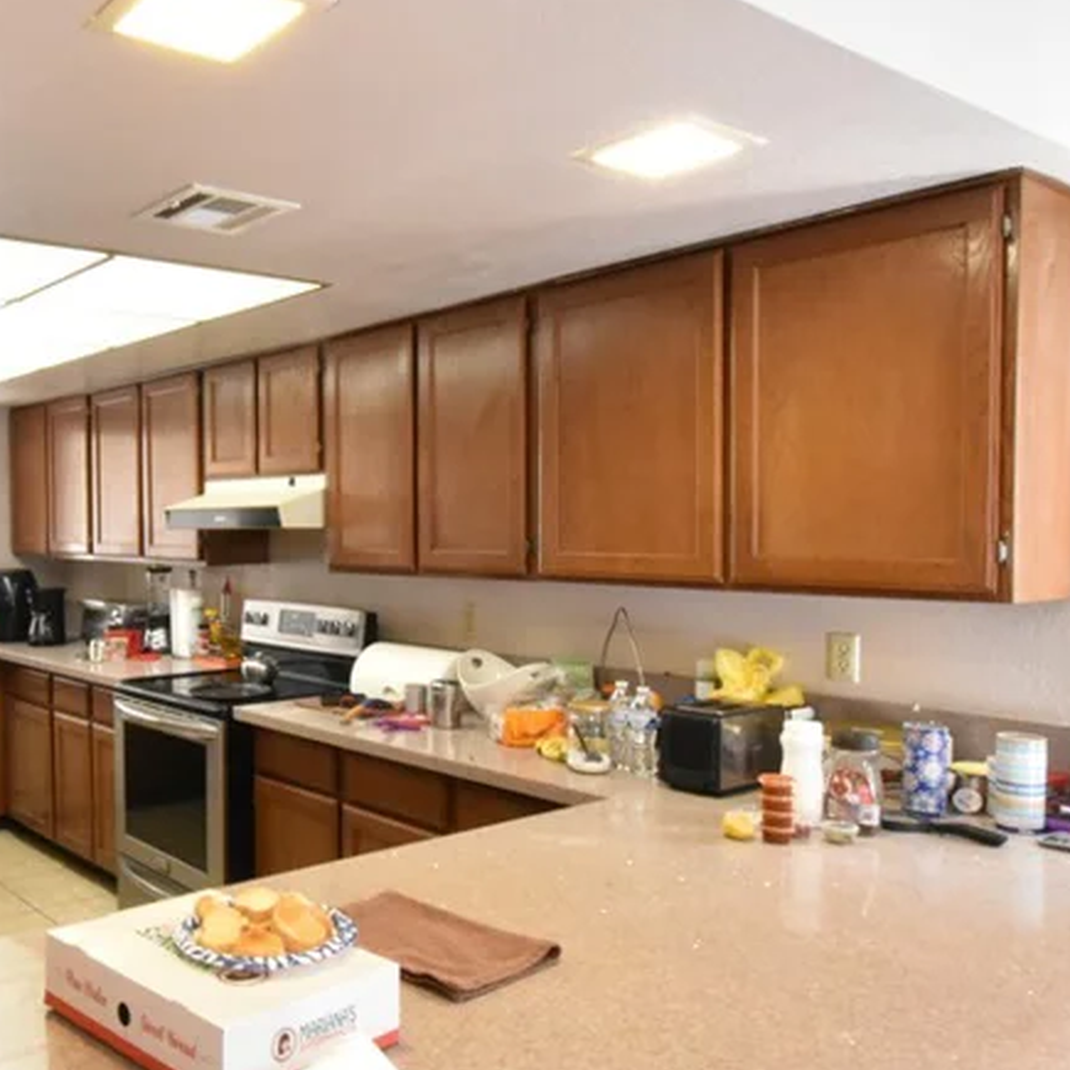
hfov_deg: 51.6
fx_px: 1049
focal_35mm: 30
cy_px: 557
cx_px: 261
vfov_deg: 54.0
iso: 4000
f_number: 22
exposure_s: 1/3
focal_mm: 10
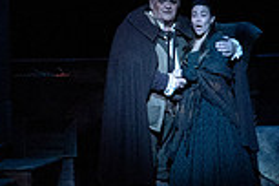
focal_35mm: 414
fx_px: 3208
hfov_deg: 4.9
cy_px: -141
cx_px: -355
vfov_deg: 3.3
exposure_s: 1/250
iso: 6400
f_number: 7.1
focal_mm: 82
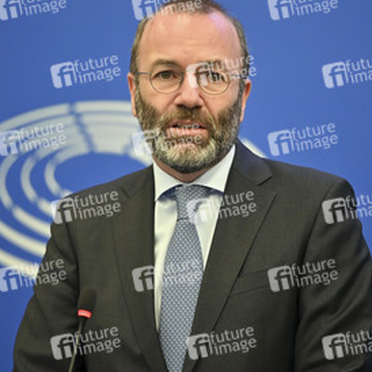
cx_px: 185
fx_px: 3234
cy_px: 174
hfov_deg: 6.6
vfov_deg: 6.6
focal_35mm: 266
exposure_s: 1/160
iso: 640
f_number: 2.8
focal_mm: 190
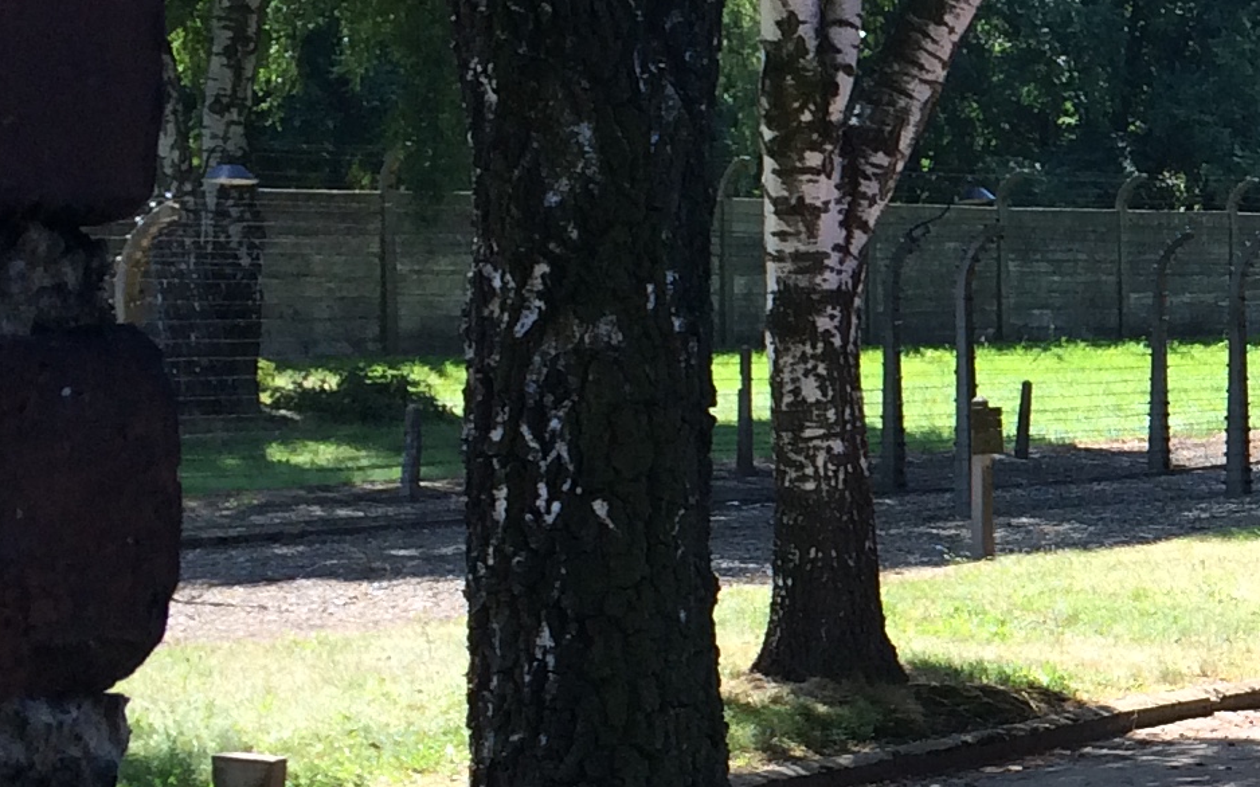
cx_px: 1756
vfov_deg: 12.2
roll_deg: +0.5
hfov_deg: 17.9
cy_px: 467
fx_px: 3674
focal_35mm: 107
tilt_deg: -1.4
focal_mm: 4.15
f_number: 2.2
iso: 32
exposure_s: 1/427
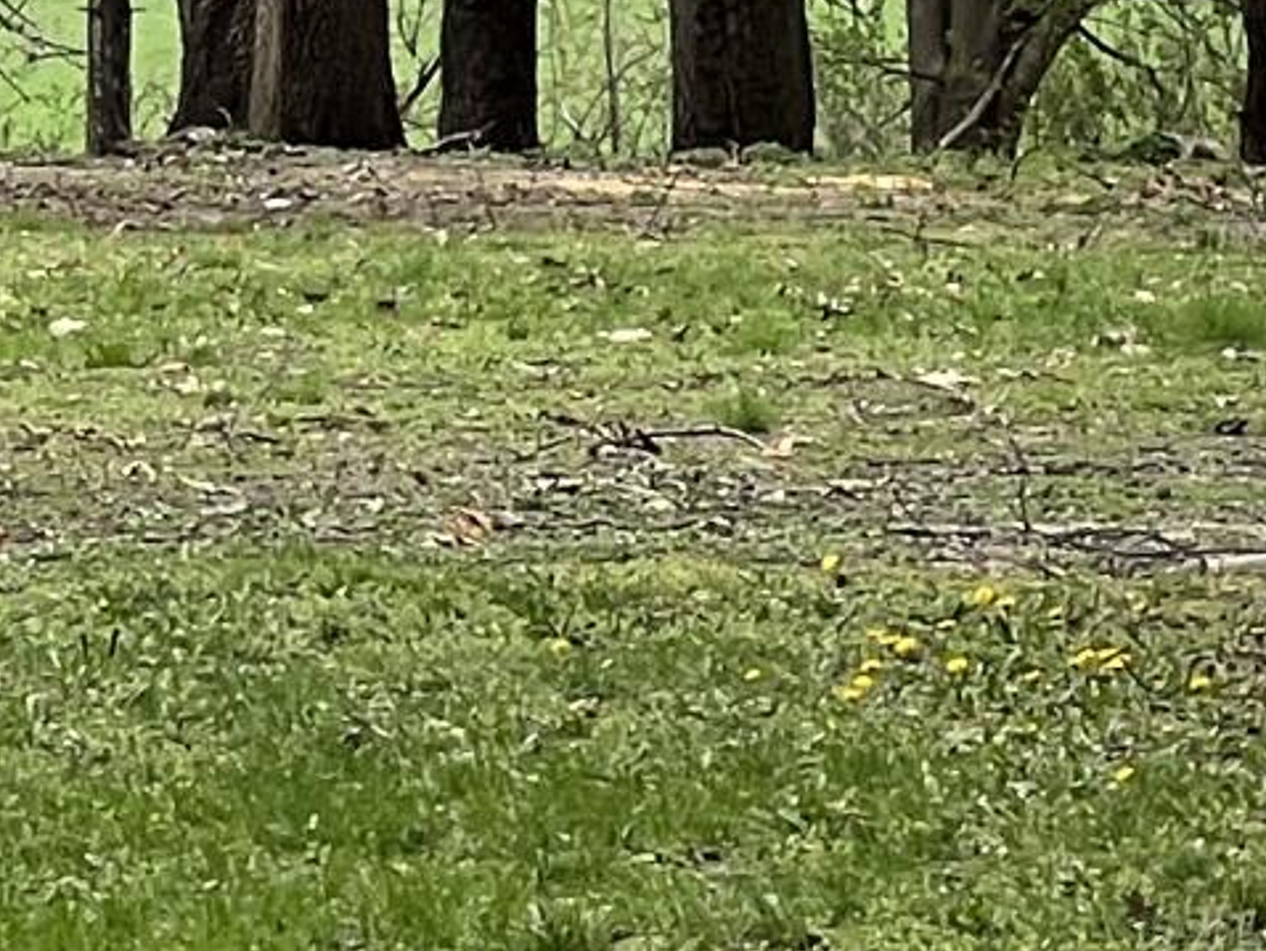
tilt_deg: +2.4
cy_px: -911
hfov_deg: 4.1
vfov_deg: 3.1
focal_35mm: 483
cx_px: -1263
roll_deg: +0.7
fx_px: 17673
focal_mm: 9
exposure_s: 1/193
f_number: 2.8
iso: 32
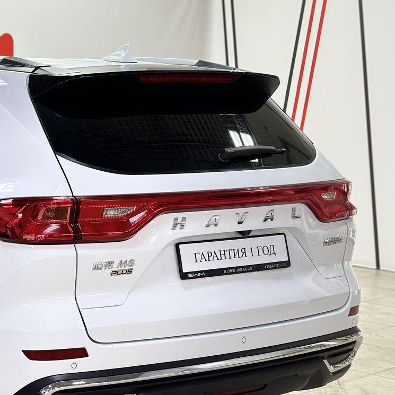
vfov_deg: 21.1
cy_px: 262
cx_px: 16
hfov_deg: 20.6
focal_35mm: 82
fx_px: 1059
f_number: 1.78
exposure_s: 1/100
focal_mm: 6.86
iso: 100
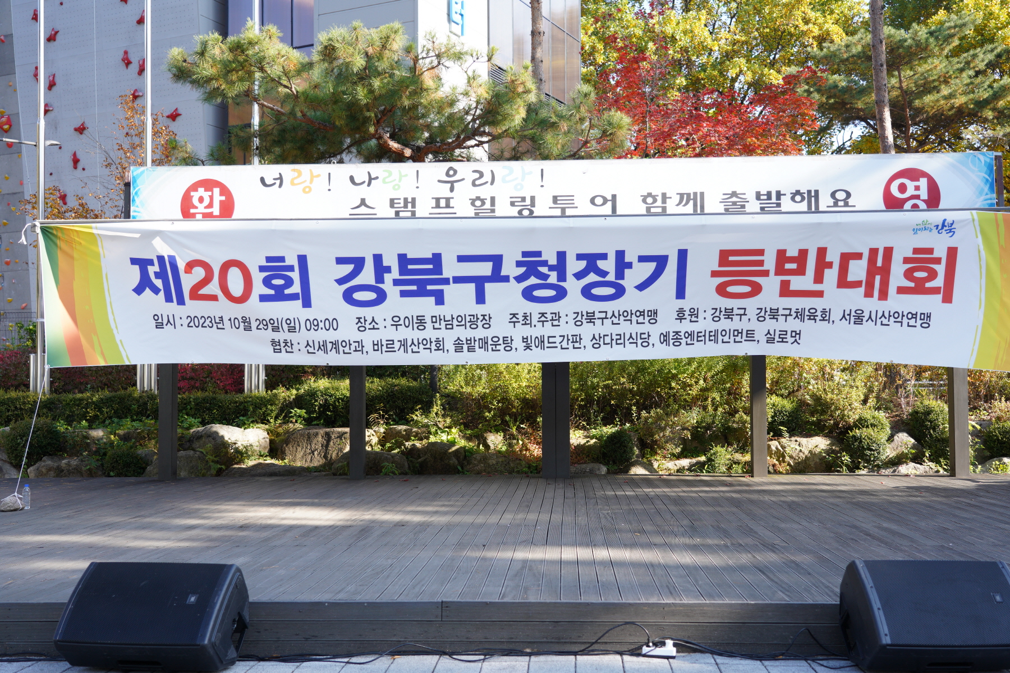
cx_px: 505
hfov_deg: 50.7
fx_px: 1066
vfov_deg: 35.1
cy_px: 336
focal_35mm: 38
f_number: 4.5
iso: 200
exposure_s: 1/250
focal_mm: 38
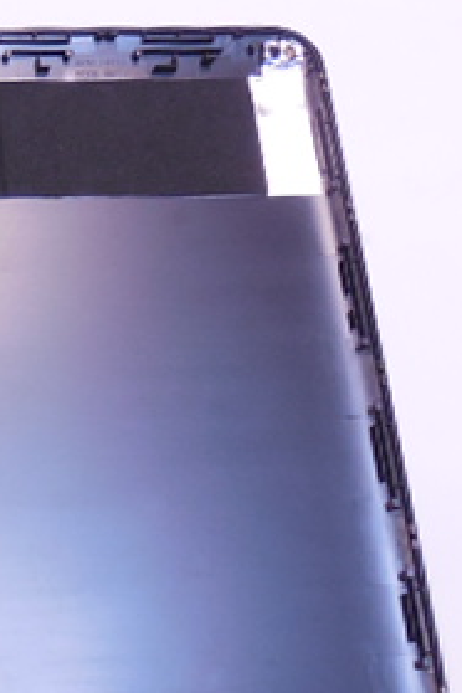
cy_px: 395
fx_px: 1193
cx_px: -301
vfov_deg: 32.3
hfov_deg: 18.4
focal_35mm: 62
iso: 400
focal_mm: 4.6
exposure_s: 1/20
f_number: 3.5
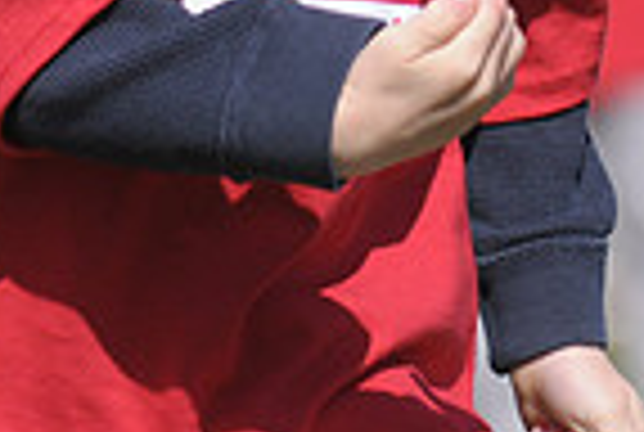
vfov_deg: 1.1
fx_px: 21726
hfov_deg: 1.7
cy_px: -344
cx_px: 266
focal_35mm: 1212
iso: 400
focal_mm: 200
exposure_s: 1/3200
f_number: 4
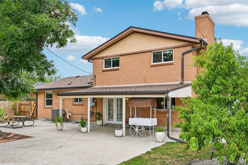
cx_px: 124
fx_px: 207
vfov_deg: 43.6
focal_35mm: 30
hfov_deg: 61.9
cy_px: 82
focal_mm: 30
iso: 64
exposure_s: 1/50
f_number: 10
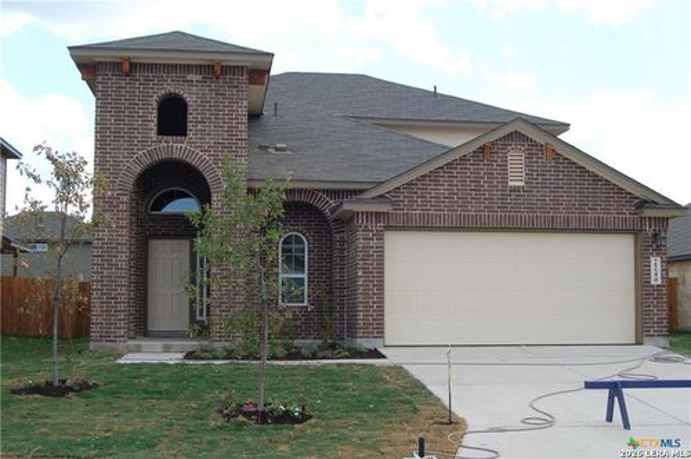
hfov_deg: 41.2
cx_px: 346
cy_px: 230
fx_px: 920
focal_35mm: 48
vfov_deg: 28.0
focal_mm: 32
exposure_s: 1/250
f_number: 8
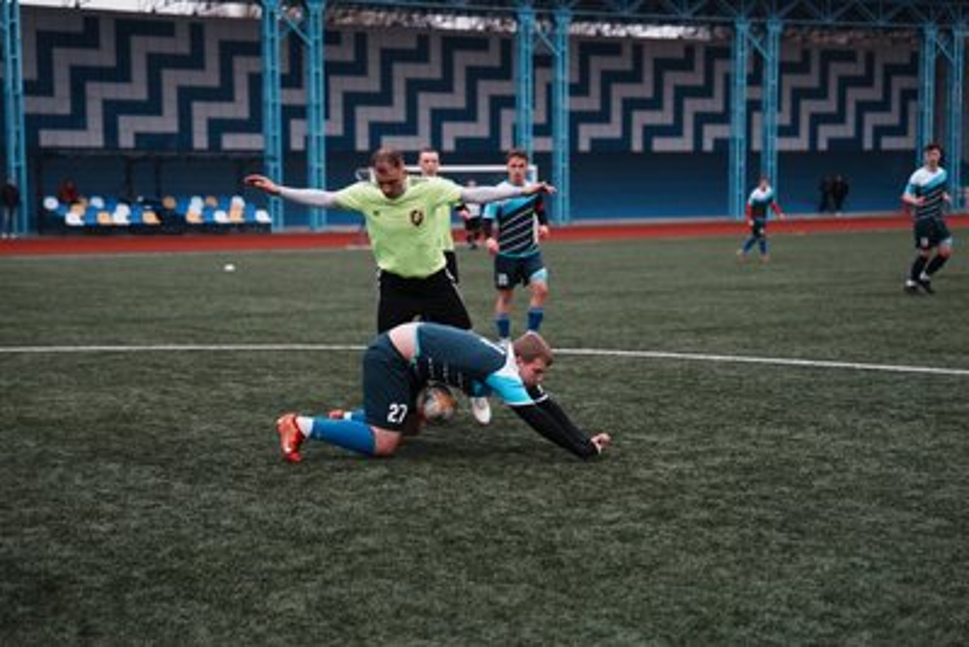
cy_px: 324
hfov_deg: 28.8
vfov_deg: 19.5
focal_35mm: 70
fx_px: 1885
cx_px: 484
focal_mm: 70
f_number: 2.8
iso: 1000
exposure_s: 1/400
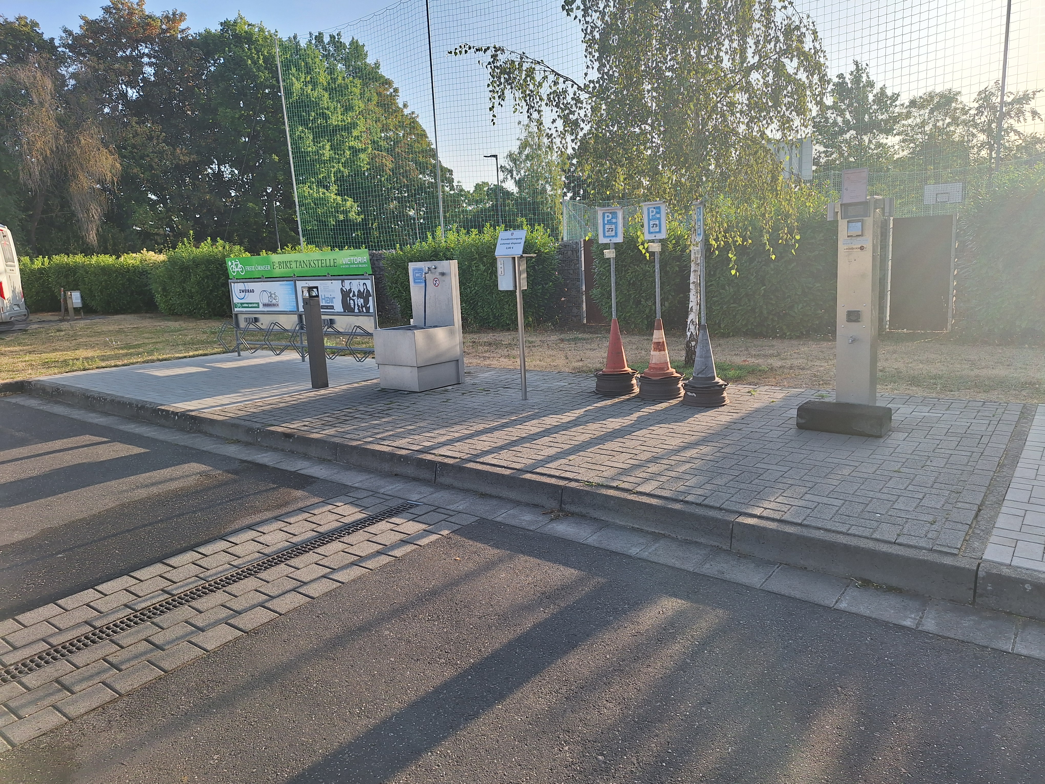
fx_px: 694
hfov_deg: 73.9
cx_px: 522
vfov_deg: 58.9
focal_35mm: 23
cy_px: 392
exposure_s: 1/999
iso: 40
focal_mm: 5.54
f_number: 1.8
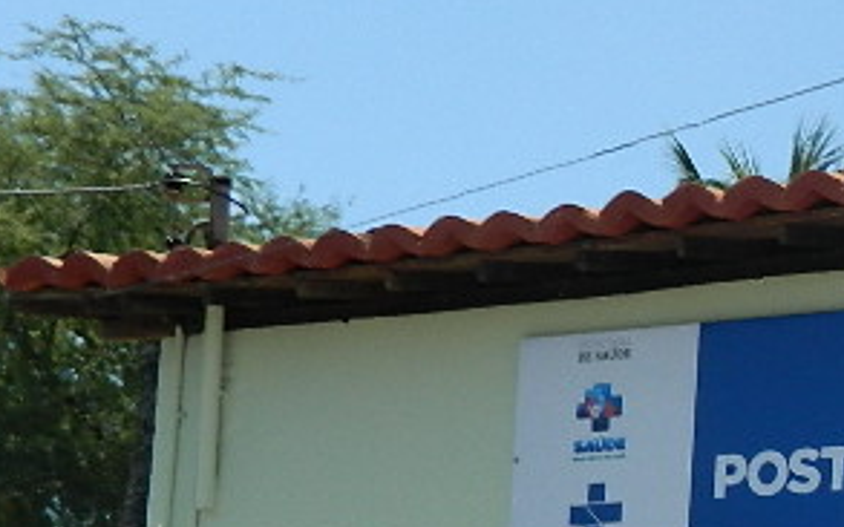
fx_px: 2645
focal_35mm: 115
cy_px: 752
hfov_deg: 16.2
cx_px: 1342
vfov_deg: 11.0
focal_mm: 5.6
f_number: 9.1
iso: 80
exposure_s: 1/160
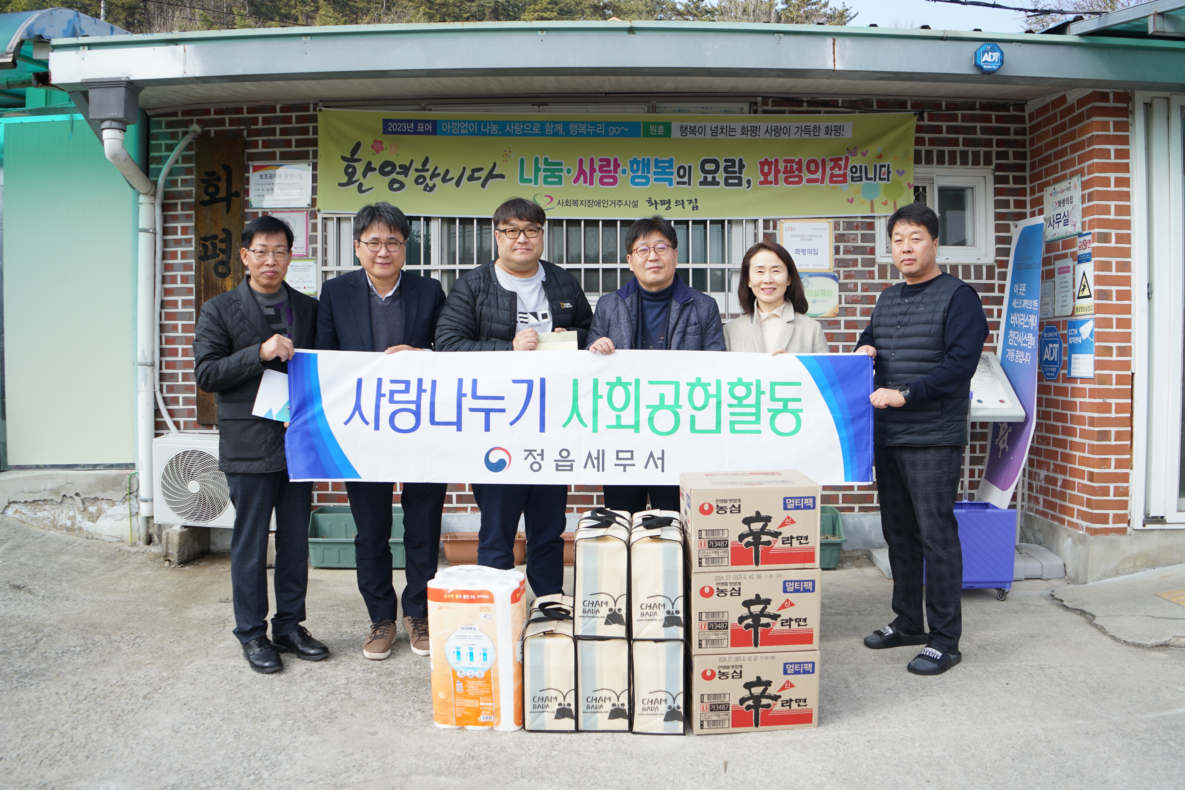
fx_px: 1415
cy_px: 395
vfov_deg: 31.2
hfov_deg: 45.4
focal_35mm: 43
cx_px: 592
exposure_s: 1/160
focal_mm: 43
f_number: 7.1
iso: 100
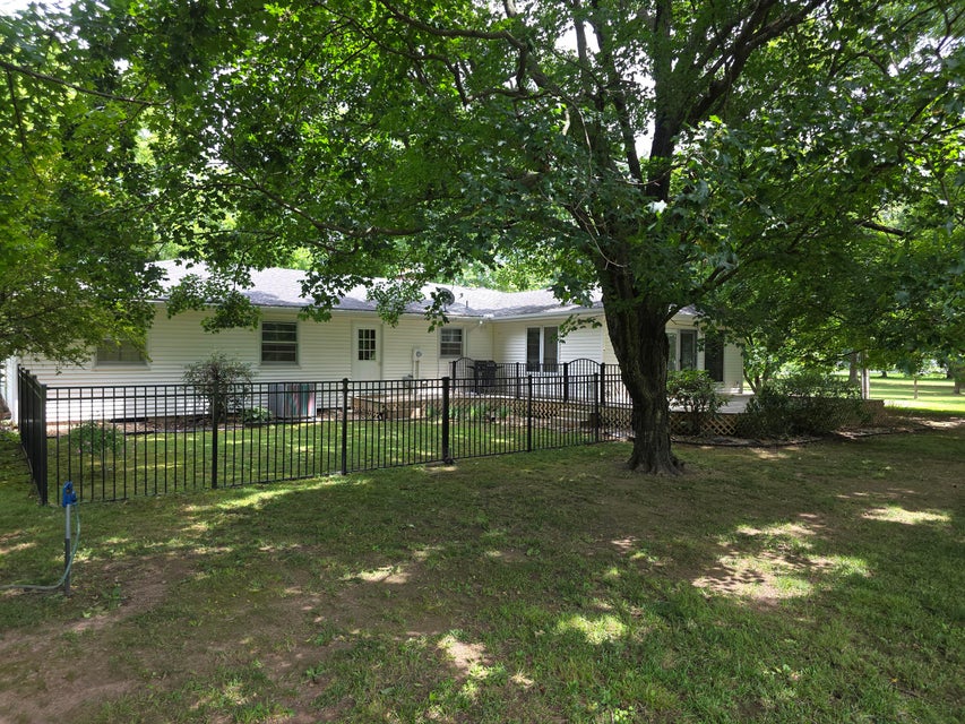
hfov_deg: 73.9
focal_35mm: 23
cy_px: 362
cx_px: 482
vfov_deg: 58.9
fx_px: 641
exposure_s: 1/120
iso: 12
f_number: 1.7
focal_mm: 6.3
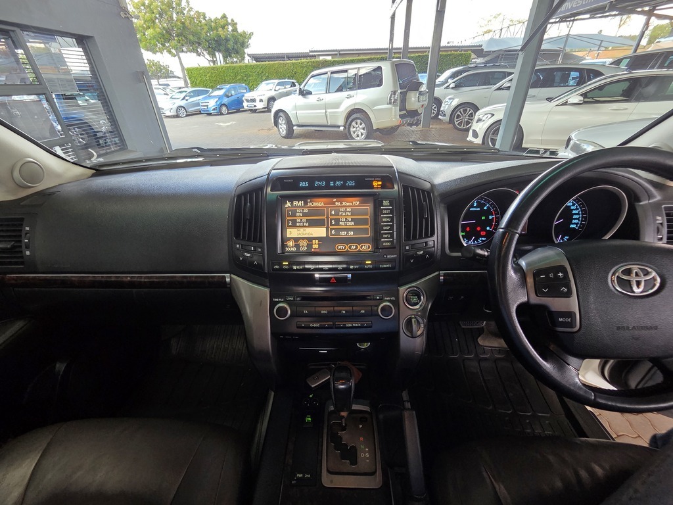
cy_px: 252
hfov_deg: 106.2
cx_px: 336
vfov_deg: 89.9
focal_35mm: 13
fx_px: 253
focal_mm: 2.2
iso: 160
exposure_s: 1/60
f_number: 2.2
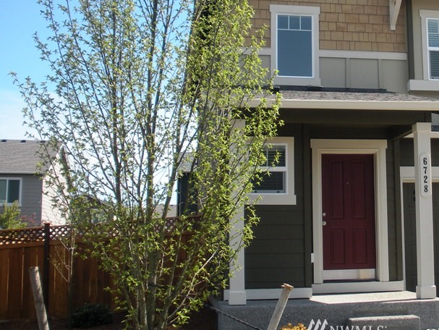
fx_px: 749
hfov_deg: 31.9
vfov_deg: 24.5
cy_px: 77
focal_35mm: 59
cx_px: 346
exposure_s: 1/397
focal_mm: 6.3
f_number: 3.5
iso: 64
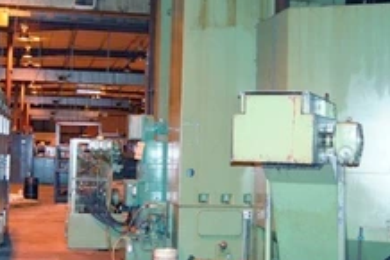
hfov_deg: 36.1
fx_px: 595
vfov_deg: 24.5
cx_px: 150
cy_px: 106
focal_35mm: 55
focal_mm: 20
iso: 400
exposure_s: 1/60
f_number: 3.8
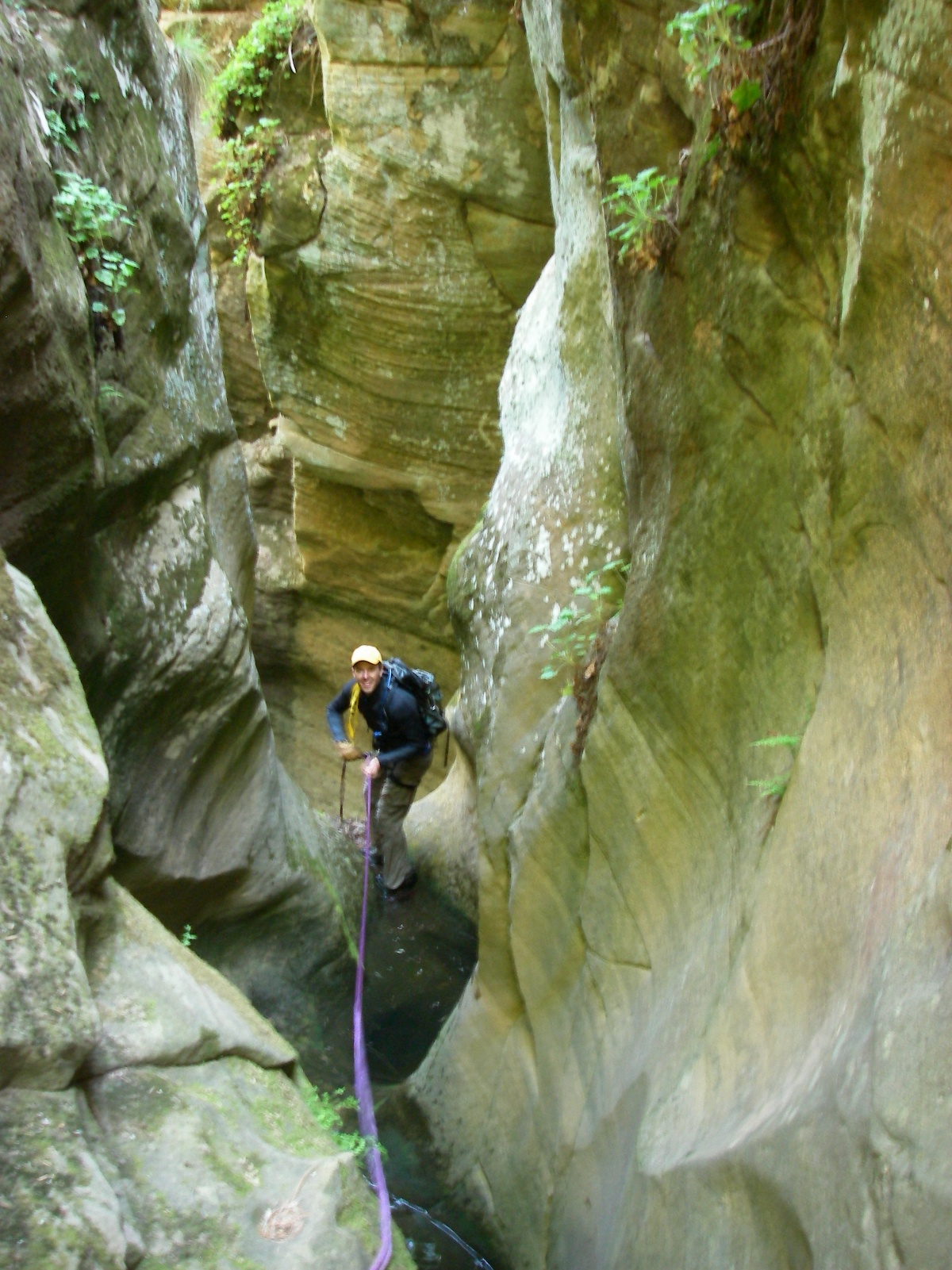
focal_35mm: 38
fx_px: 1394
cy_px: 635
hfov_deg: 37.7
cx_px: 476
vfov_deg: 49.0
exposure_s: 1/6
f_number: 3.3
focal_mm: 6.3
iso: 200
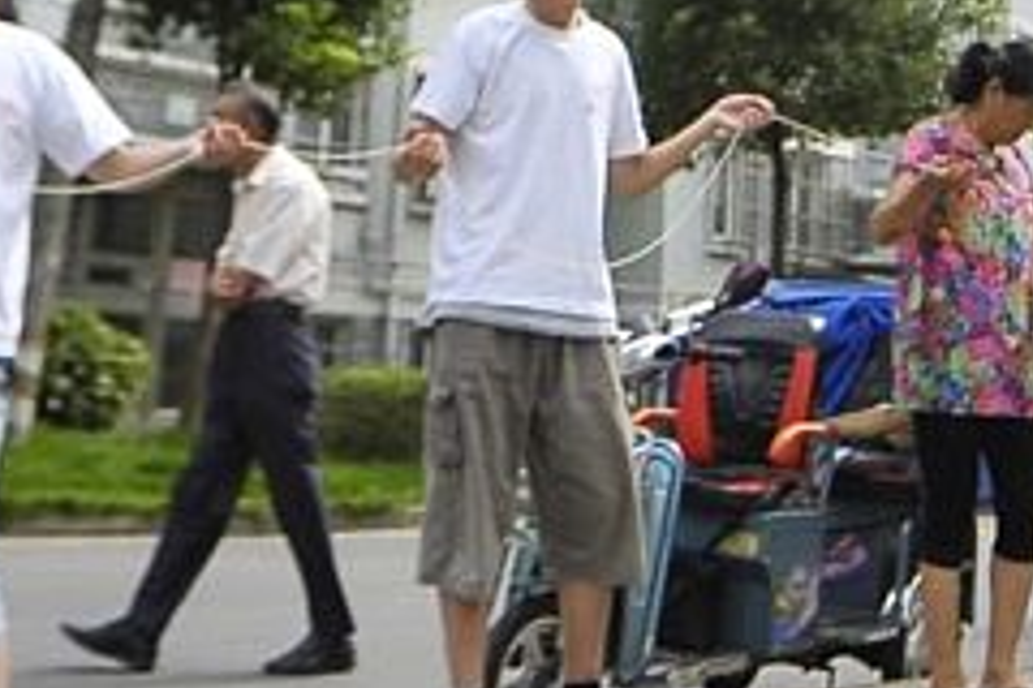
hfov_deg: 28.7
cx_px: 667
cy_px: -221
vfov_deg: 18.1
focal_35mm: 70
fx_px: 2008
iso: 500
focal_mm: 14
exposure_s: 1/8000
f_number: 2.8
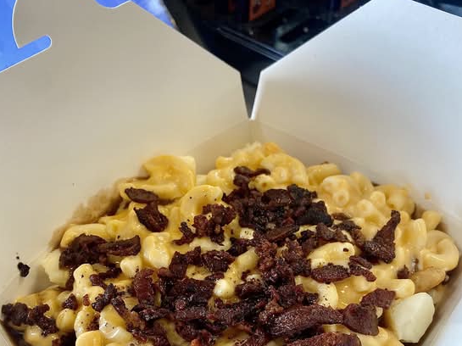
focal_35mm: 35
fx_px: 467
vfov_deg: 38.7
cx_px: 231
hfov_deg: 52.7
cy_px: 290
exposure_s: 1/108
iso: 125
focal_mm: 4.25
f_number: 1.8
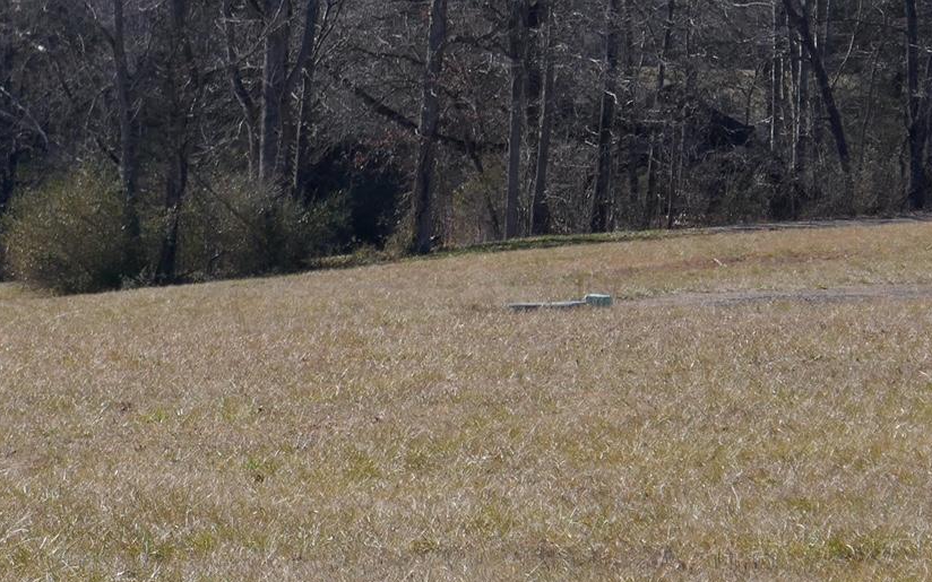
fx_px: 9627
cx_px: 58
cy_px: 125
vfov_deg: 3.5
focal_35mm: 379
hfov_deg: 5.5
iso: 125
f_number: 5.4
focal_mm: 40.7
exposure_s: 1/500
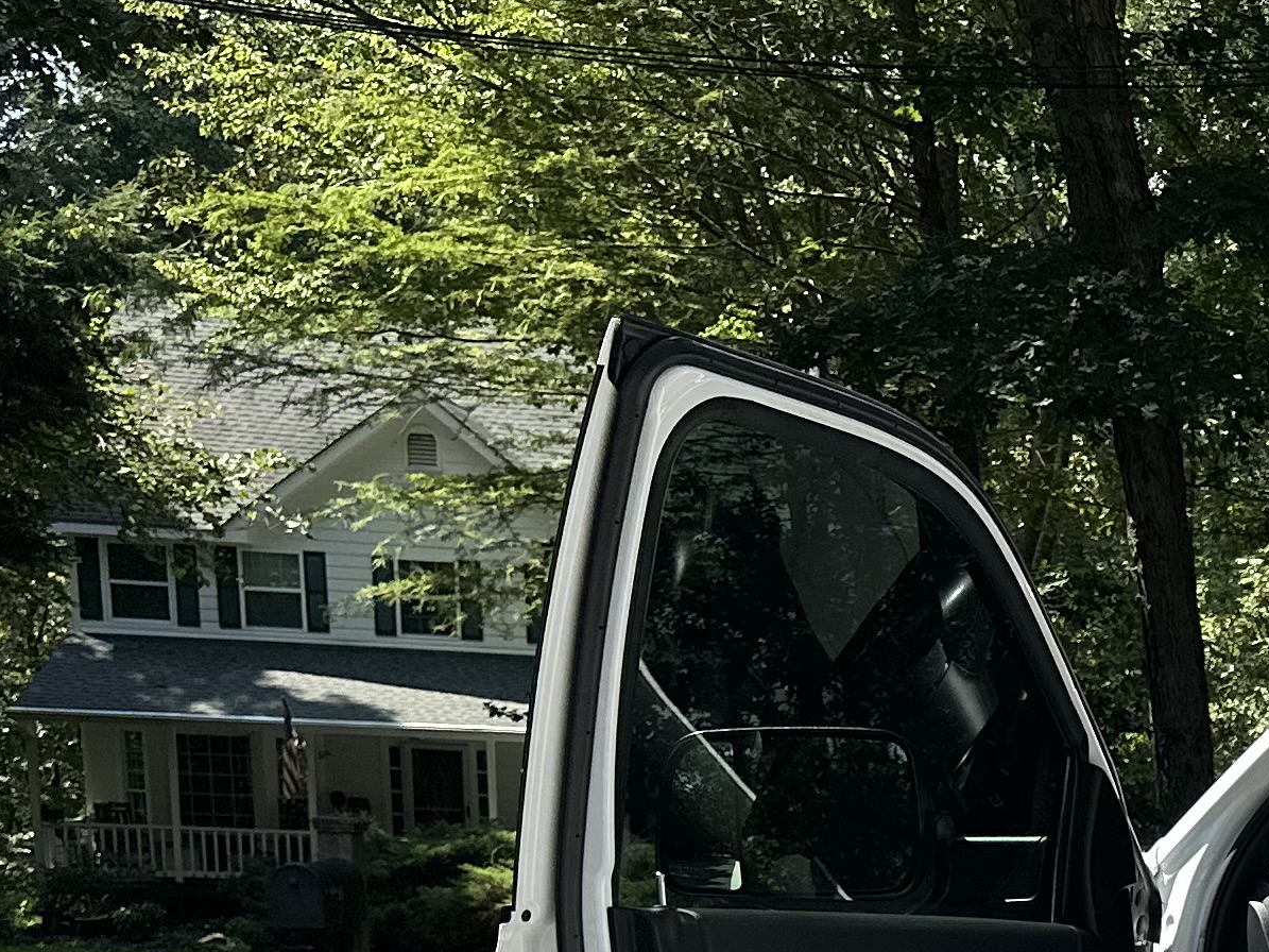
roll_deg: -2.6
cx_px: 1952
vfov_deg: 16.8
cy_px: 1360
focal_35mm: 81
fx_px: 2969
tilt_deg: -10.4
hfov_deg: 20.4
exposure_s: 1/3058
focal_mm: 6.86
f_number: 1.78
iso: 80
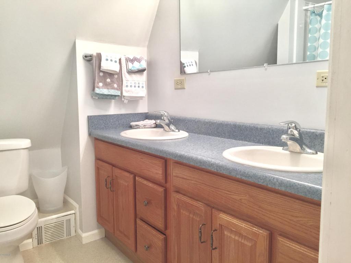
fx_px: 294
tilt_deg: -7.3
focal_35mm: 29
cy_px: 132
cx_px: 176
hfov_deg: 61.7
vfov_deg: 48.2
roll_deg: +0.4
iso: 50
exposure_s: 1/30
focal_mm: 4.15
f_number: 2.2
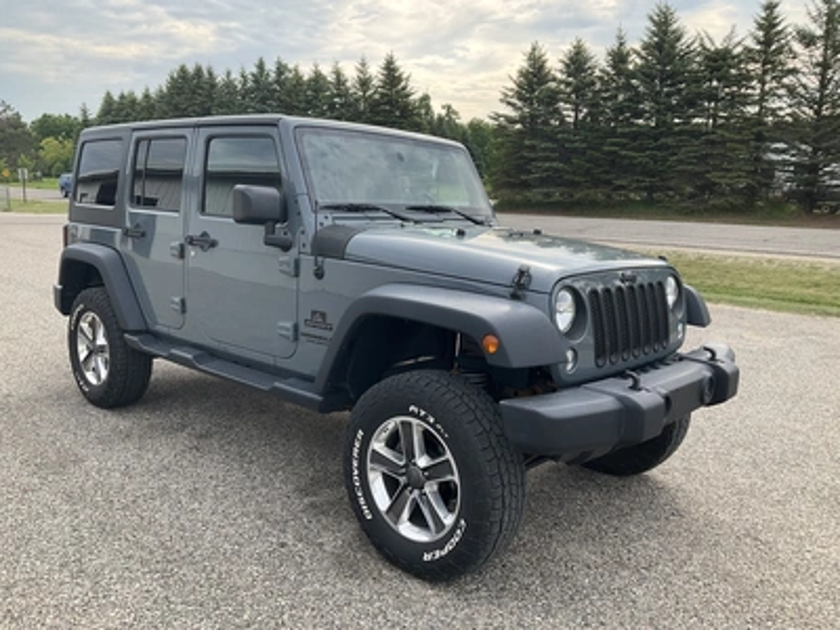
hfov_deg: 61.7
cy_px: 315
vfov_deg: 48.2
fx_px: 704
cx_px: 420
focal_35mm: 29
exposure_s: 1/562
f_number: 1.8
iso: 25
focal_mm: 3
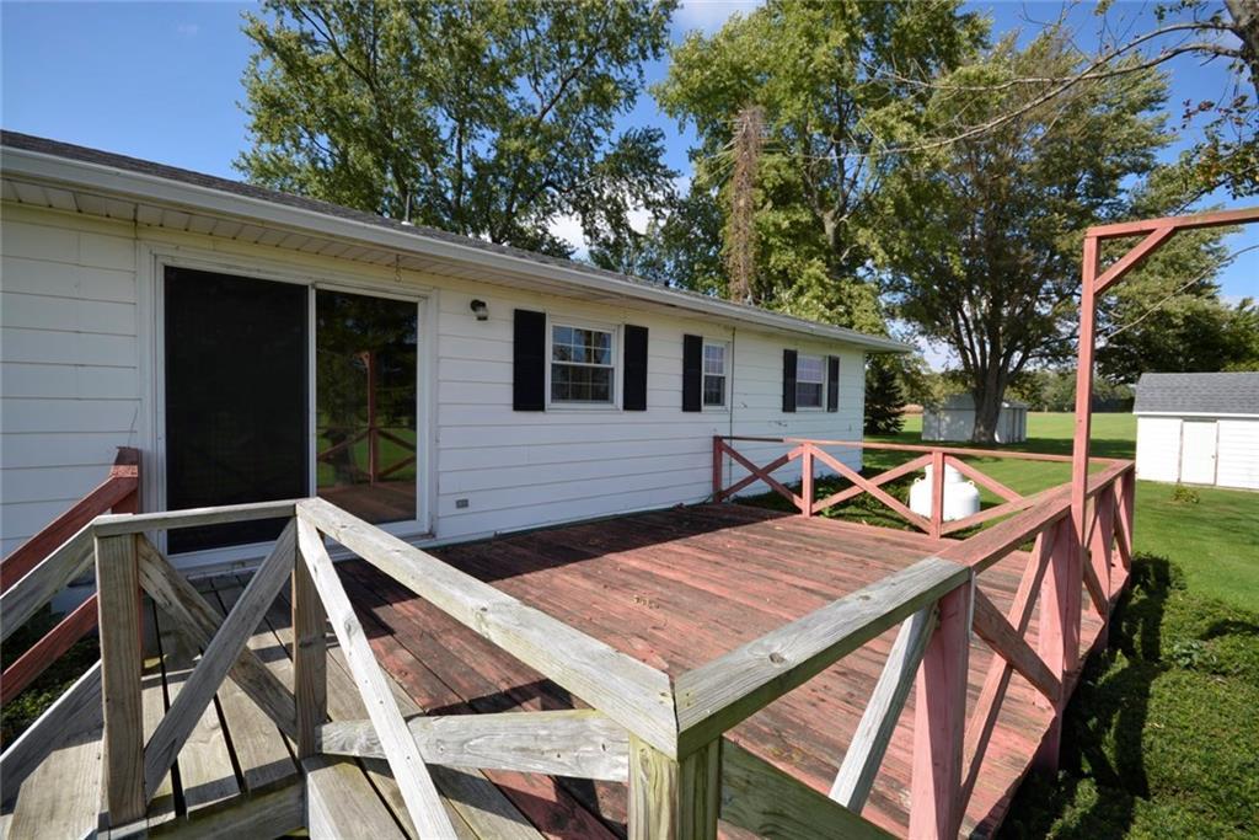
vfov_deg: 77.3
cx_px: 630
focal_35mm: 15
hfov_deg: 100.4
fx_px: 525
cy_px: 420
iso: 100
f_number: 8
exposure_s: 1/250
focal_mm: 10
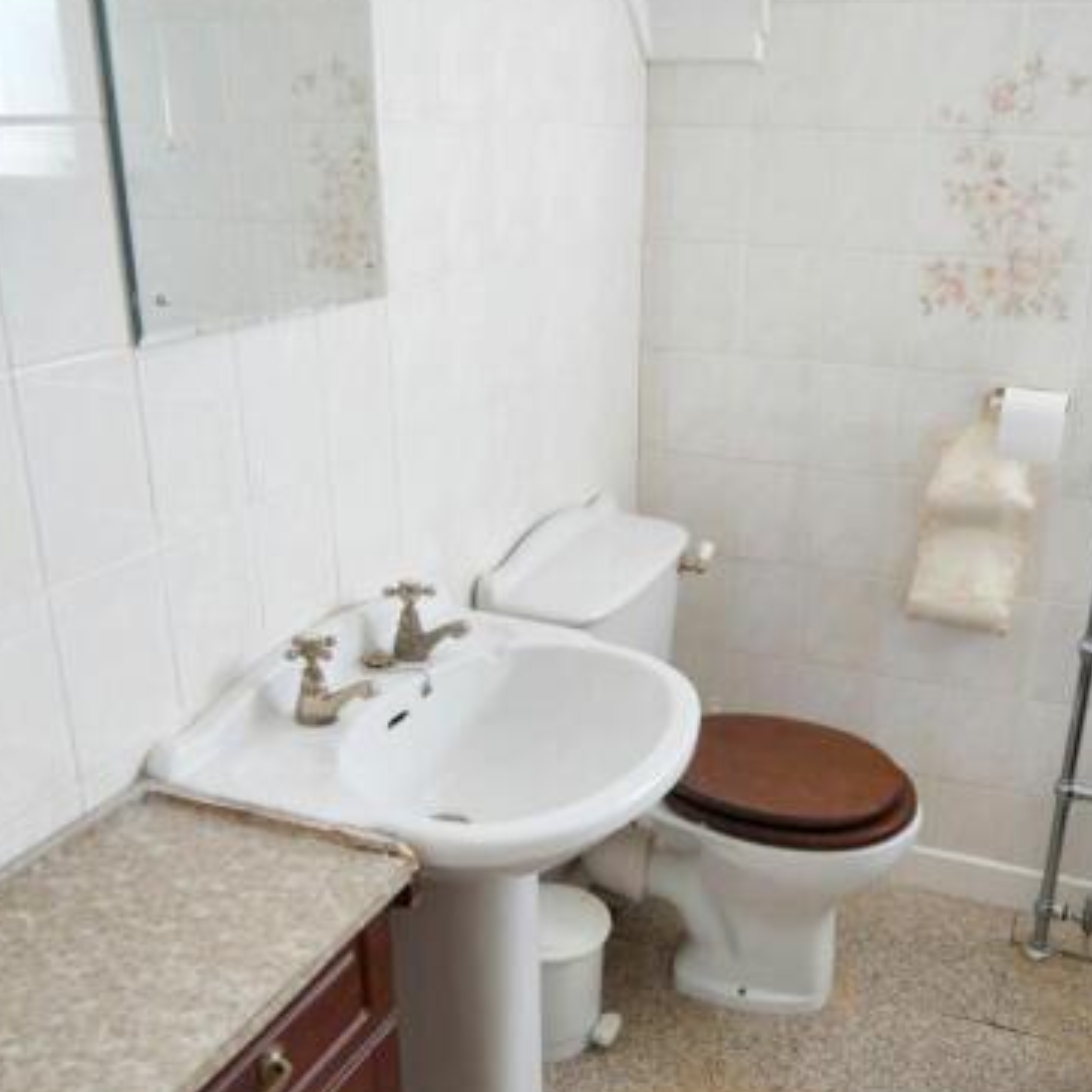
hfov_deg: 48.2
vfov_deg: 48.3
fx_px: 1213
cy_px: 636
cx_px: 638
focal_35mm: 34
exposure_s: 1/80
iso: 200
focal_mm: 12
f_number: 3.5
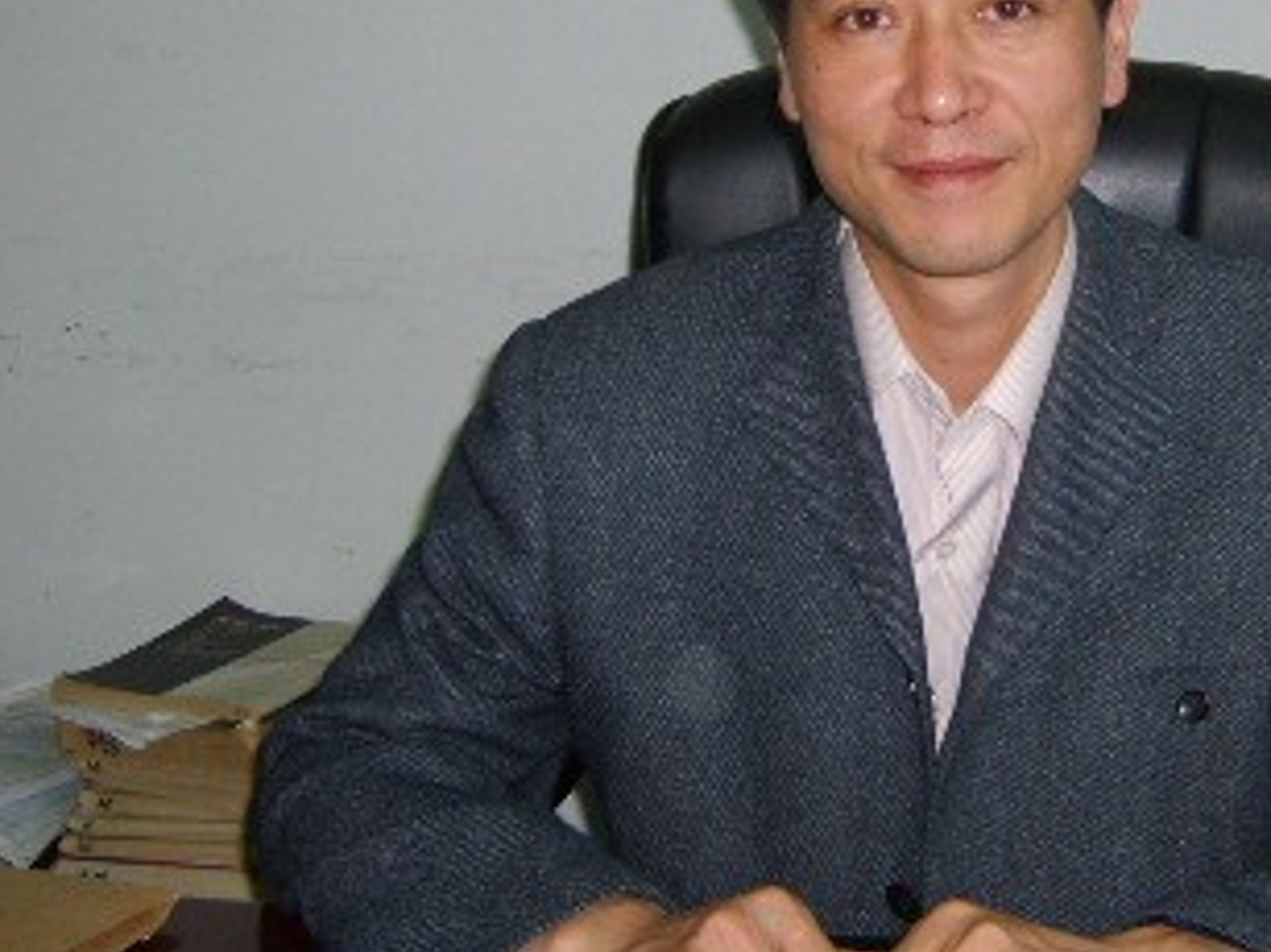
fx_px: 2679
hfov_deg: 26.3
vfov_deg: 20.0
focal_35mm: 73
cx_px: 994
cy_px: 207
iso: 100
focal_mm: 5.8
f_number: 2.8
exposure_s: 1/30
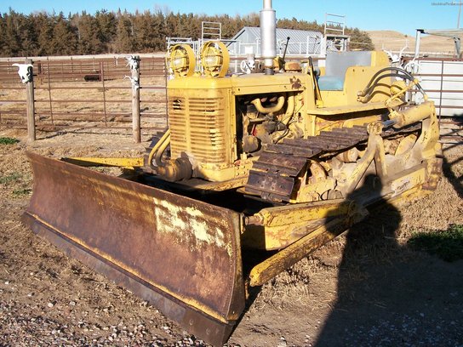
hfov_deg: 51.4
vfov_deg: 39.7
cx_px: 232
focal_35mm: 36
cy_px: 174
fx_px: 482
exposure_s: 1/400
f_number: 4.8
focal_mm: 6
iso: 80
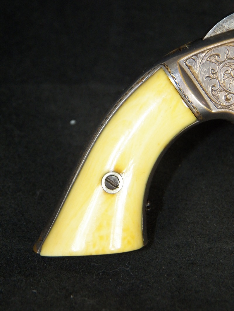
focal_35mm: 163
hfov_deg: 9.1
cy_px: 156
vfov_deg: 12.1
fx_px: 1469
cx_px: 117
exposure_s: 1/60
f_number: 4
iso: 320
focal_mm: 29.2
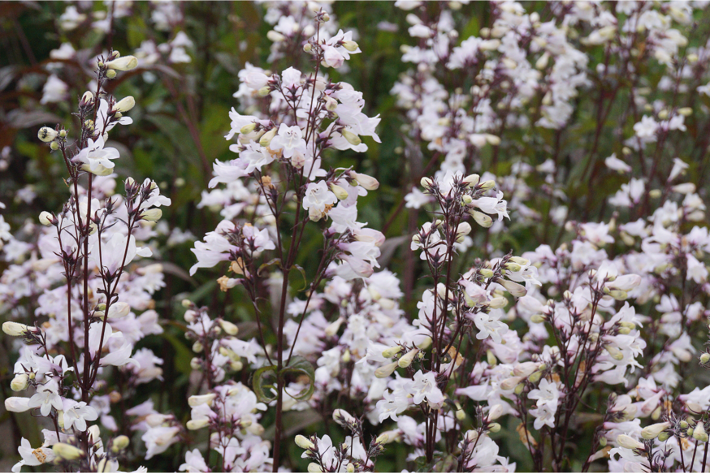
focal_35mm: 75
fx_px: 1479
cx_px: 355
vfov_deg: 18.2
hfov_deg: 27.0
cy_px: 236
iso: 1600
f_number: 9
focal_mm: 50
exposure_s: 1/1000
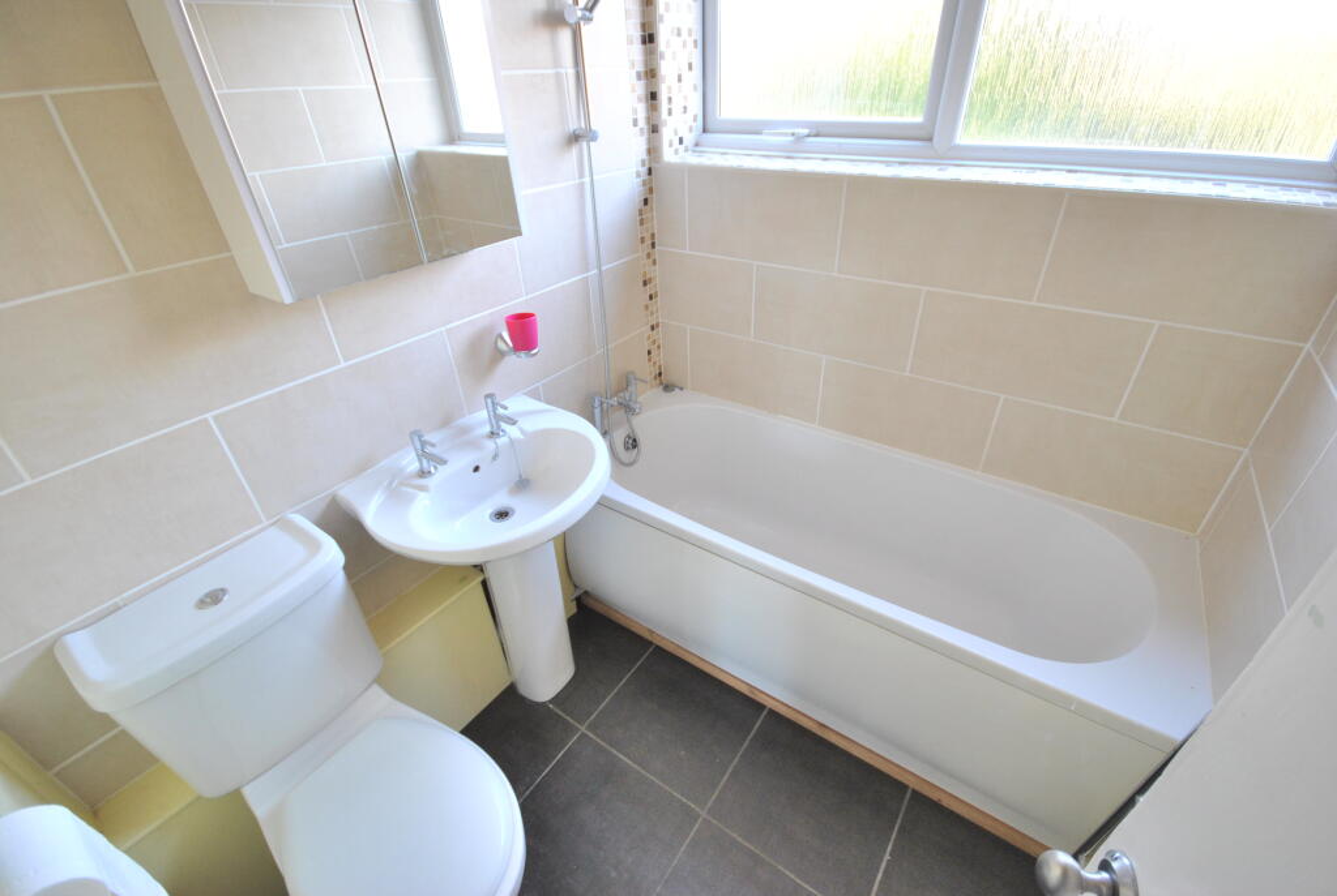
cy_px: 448
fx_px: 558
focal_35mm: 15
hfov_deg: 100.3
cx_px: 668
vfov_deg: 77.6
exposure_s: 1/20
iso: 400
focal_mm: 10
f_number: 4
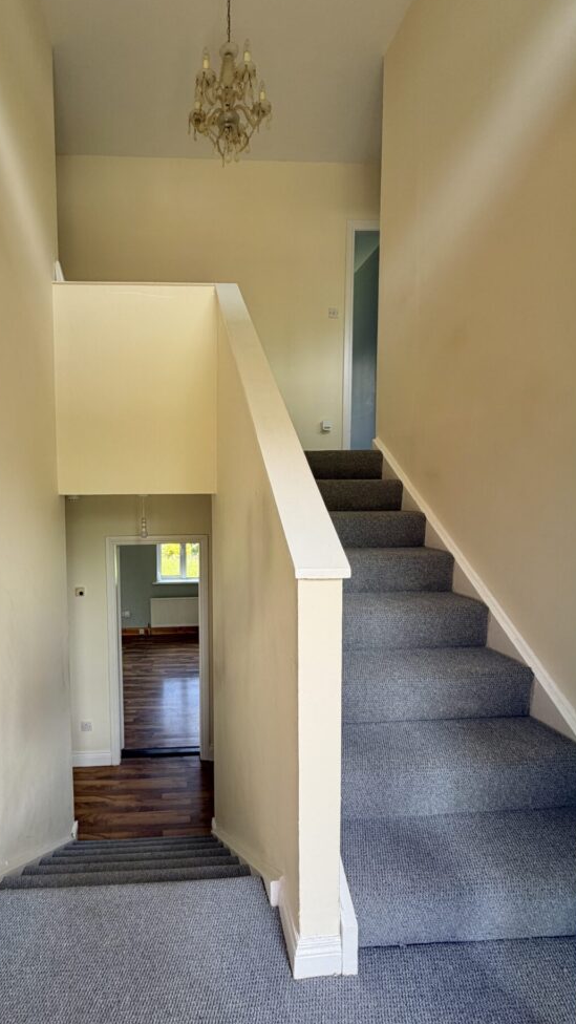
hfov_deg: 65.1
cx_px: 186
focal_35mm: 16
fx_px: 434
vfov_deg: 99.4
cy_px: 521
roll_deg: +0.4
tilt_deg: -4.7
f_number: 2.2
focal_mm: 2.22
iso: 64
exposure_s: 1/121
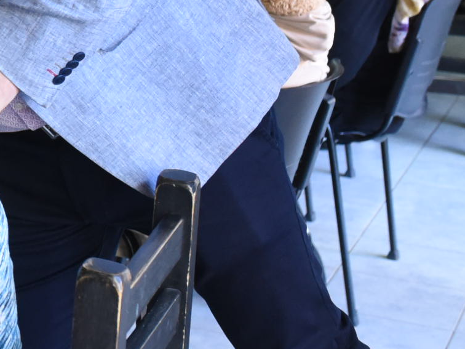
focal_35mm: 134
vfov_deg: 10.9
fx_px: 1800
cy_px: -78
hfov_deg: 12.9
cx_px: -447
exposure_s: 1/125
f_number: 5.6
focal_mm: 35
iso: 3200
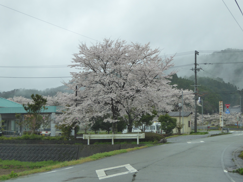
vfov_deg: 24.0
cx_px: 123
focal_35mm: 61
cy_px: 90
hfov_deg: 31.7
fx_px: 428
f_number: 4.2
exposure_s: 1/80
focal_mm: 10.3
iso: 160
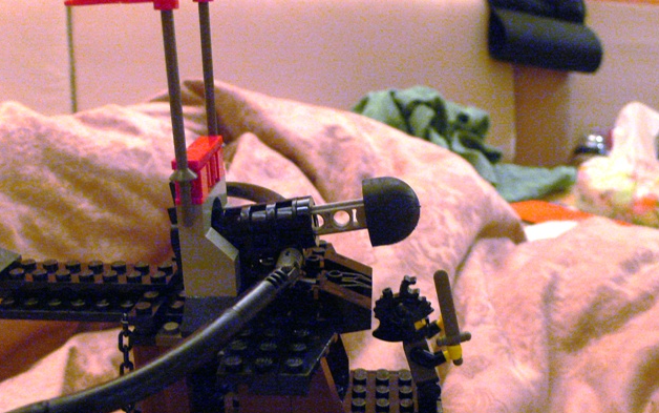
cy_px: 221
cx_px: 323
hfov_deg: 52.7
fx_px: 665
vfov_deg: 34.5
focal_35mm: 37
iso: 200
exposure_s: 1/5
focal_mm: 6.3
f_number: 2.8
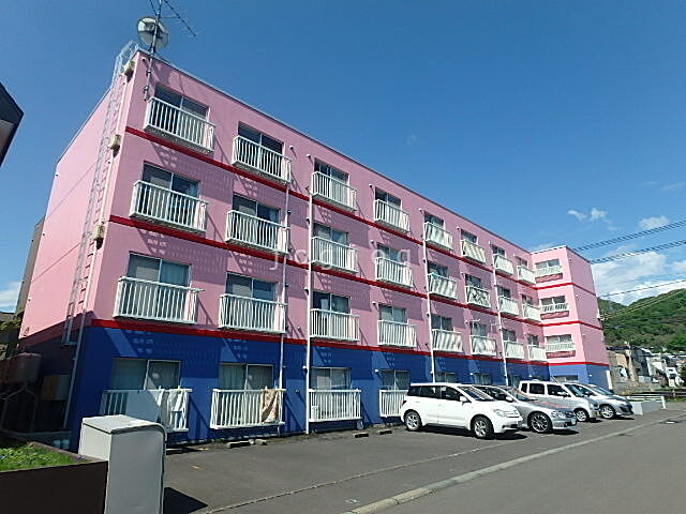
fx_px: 416
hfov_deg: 79.0
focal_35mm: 21
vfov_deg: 63.4
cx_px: 343
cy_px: 257
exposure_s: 1/500
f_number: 6
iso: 125
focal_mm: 3.7
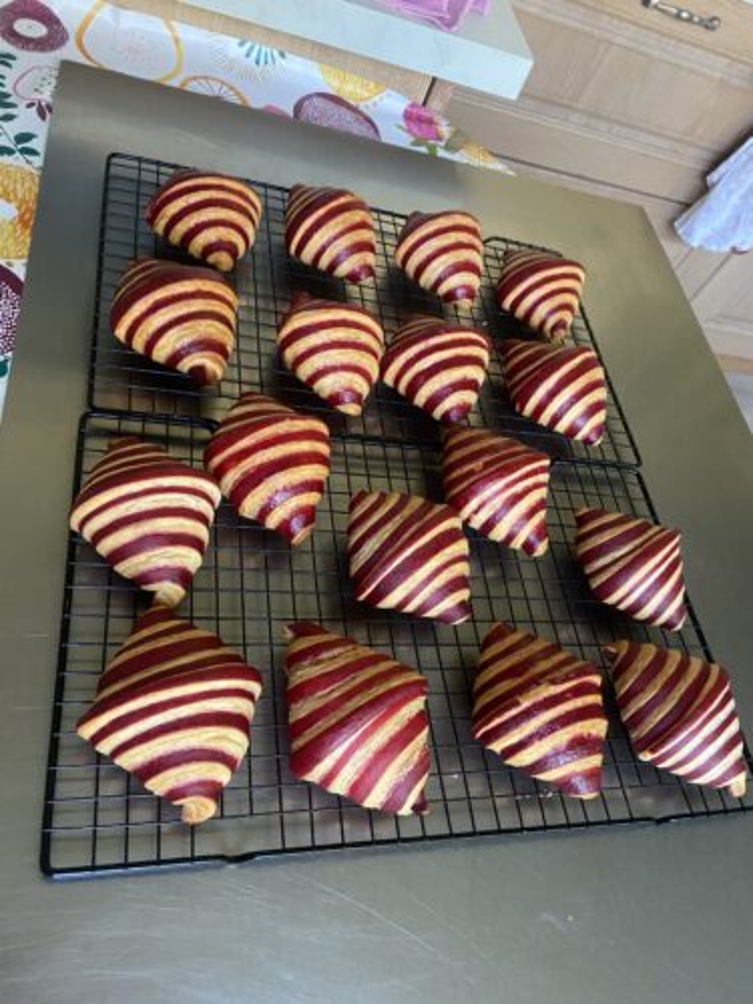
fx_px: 754
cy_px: 502
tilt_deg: -49.7
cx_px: 376
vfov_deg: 67.3
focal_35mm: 26
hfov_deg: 53.1
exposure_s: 1/56
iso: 500
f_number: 1.8
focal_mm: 4.25
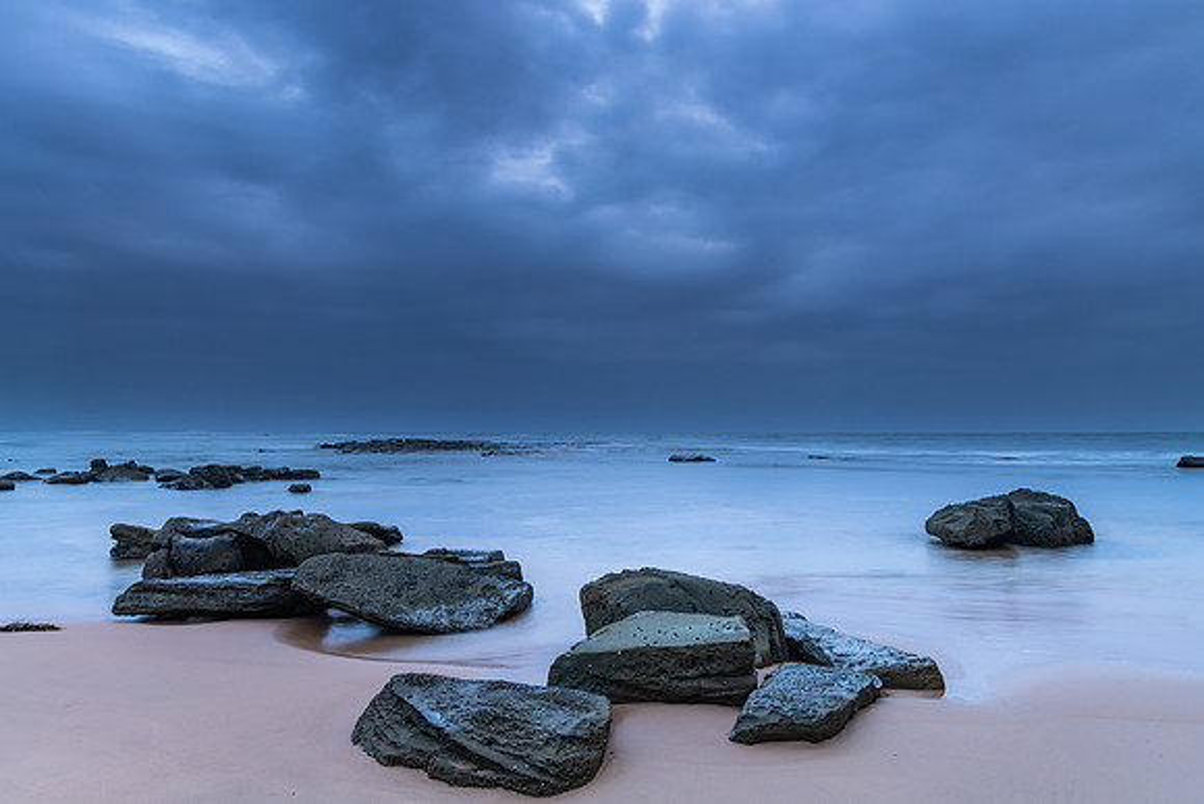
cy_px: 402
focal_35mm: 25
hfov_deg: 71.8
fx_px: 831
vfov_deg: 51.6
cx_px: 602
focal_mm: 24
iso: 250
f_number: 4
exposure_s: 4
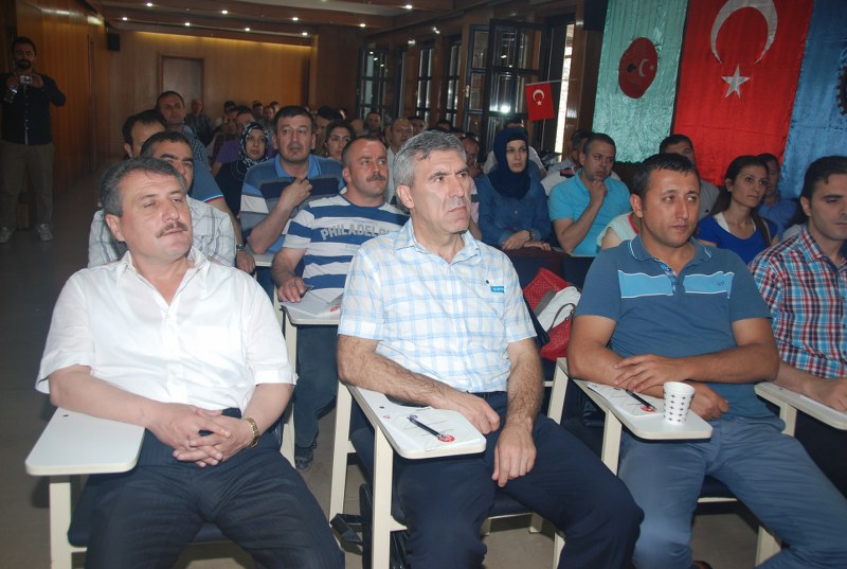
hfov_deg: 61.8
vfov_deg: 43.8
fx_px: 707
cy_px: 284
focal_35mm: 30
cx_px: 424
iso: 200
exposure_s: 1/60
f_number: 4
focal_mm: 20
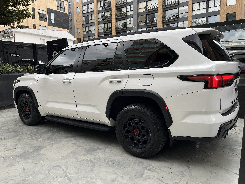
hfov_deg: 67.3
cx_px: 122
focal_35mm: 26
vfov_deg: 53.1
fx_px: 184
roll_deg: +0.6
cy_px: 92
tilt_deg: -6.6
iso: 50
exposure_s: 1/777
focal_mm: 5.1
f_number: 1.6
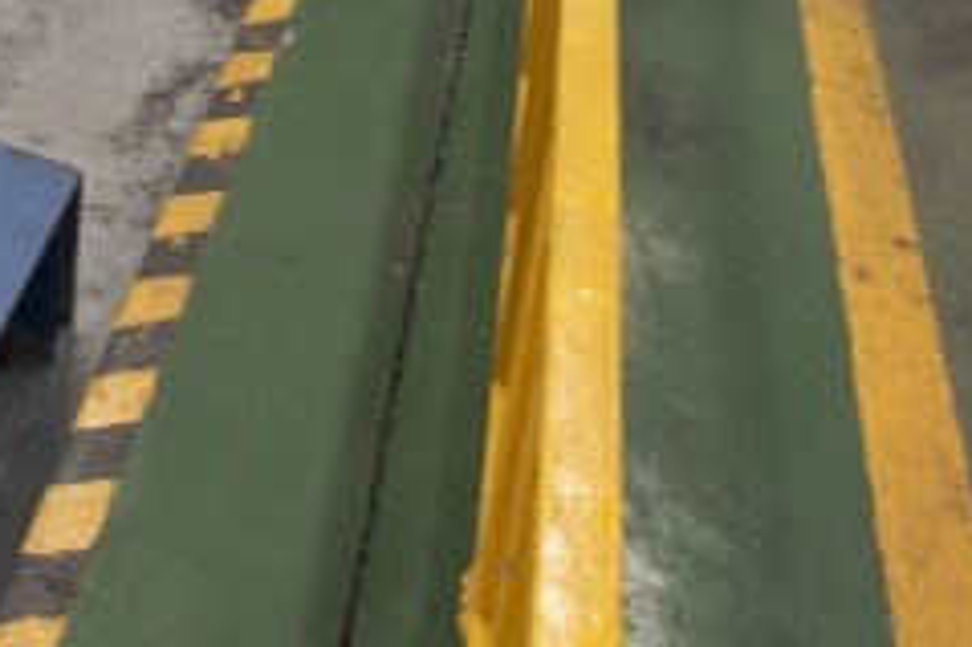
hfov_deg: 25.8
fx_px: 1619
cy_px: -535
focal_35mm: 60
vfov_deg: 17.8
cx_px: -443
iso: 640
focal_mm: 14
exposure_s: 1/60
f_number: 7.1
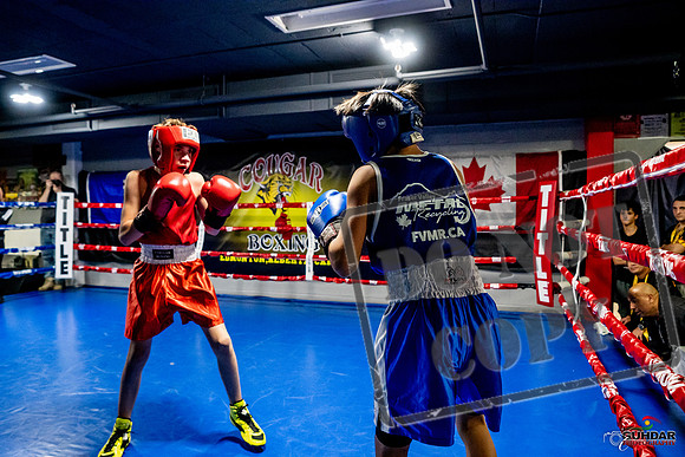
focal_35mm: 24
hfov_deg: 73.7
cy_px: 228
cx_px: 342
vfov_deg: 53.2
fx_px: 457
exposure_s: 1/800
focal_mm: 16
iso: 5000
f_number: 2.8
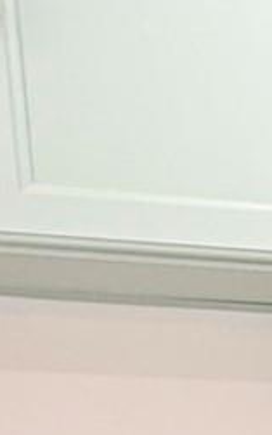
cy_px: 735
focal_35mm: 121
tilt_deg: -8.7
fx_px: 1434
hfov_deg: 8.0
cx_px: 994
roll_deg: +0.9
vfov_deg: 15.3
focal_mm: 2.22
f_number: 2.2
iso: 200
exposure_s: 1/60
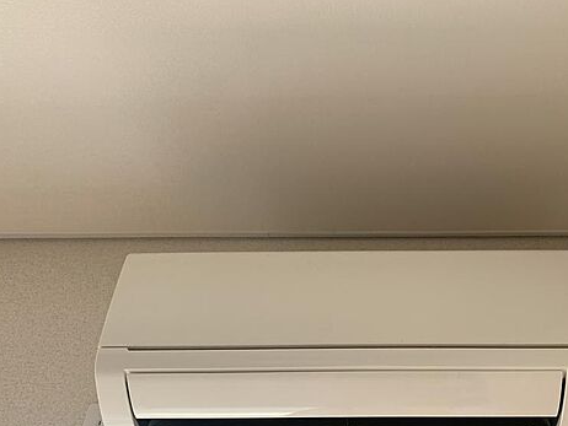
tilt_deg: +36.7
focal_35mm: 36
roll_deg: -0.4
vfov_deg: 39.5
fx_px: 591
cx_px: 368
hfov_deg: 50.6
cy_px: 264
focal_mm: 4.25
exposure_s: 1/121
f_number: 1.8
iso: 80
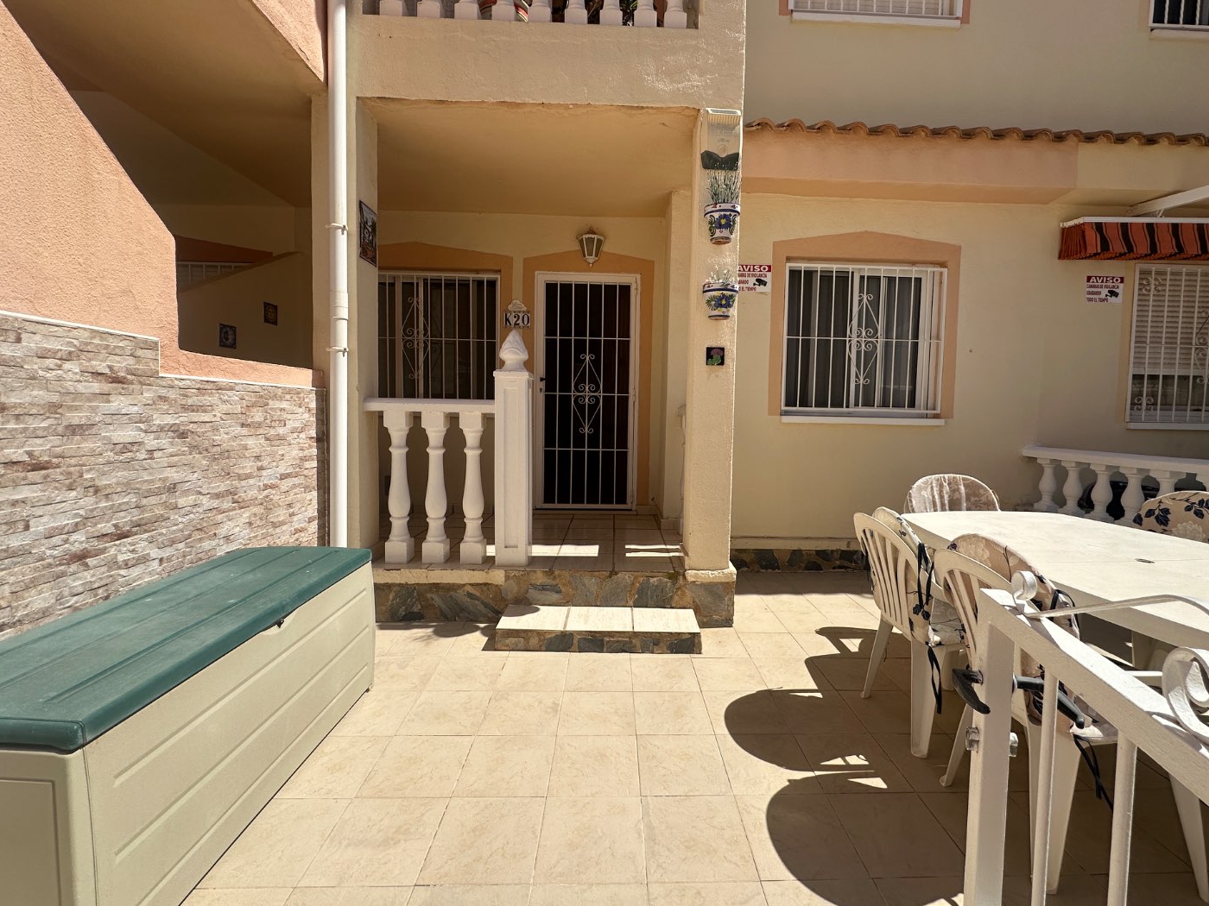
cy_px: 446
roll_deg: -1.2
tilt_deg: -3.4
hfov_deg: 98.1
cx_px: 629
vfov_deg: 81.7
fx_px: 524
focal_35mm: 15
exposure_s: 1/3861
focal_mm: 2.22
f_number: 2.2
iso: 50
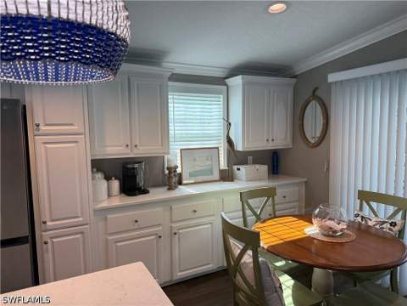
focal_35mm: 24
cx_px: 204
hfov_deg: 71.6
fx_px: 282
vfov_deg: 56.8
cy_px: 153
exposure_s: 1/240
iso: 100
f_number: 1.78
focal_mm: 6.76
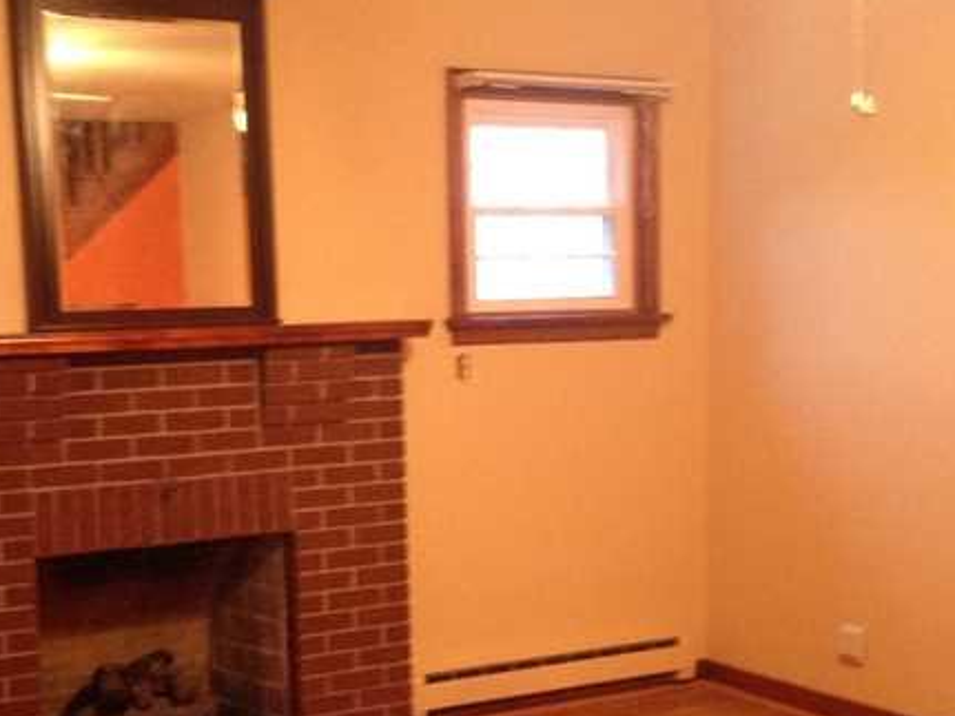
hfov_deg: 29.8
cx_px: 390
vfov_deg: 22.4
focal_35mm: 65
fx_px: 1793
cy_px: 503
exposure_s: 1/15
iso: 400
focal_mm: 4.28
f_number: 2.4
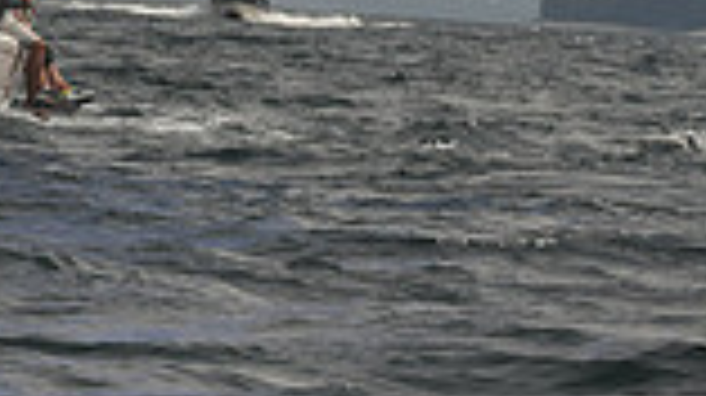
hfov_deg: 2.8
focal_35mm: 774
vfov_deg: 1.6
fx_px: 14477
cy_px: -891
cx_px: -97
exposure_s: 1/1000
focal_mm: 200
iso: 250
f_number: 8
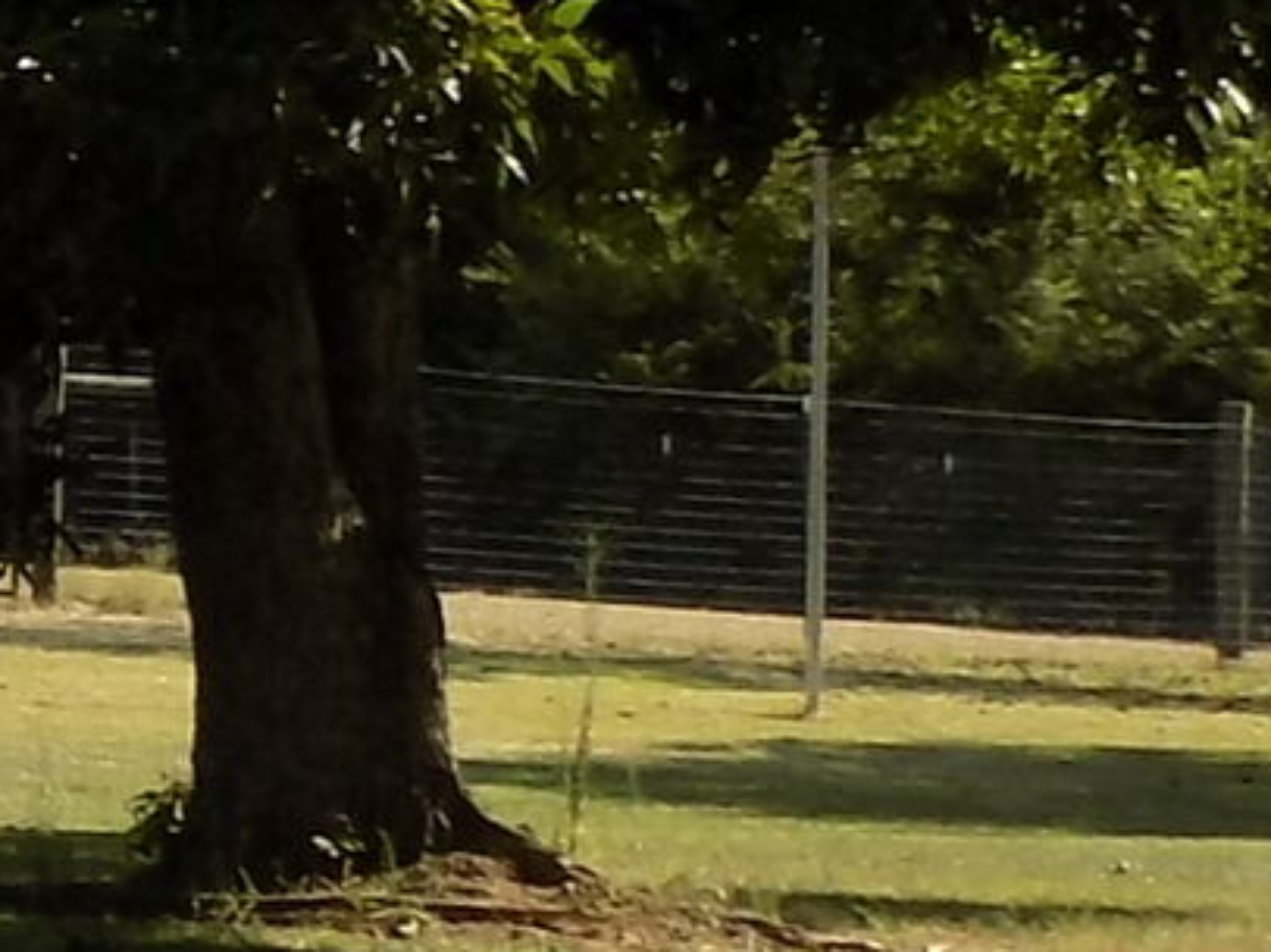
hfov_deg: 7.6
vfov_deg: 6.5
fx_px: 8330
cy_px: 163
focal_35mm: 227
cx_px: -2564
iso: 80
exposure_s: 1/500
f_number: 3.3
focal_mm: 5.3
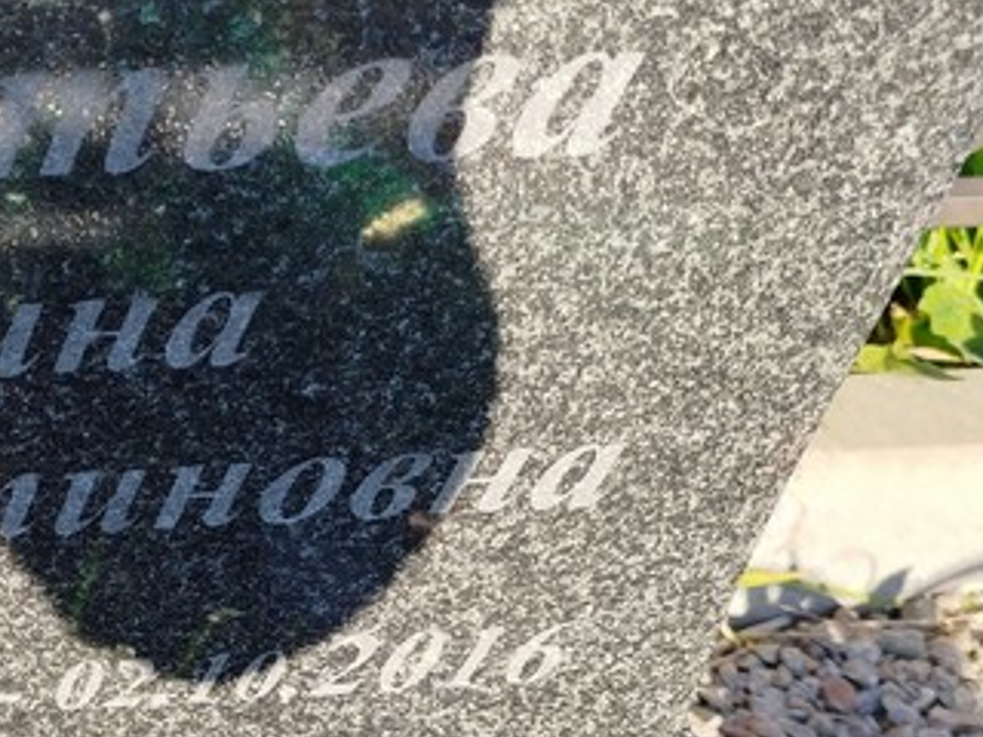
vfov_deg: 24.3
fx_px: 1704
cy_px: 501
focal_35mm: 60
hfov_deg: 29.7
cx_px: -31
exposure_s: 1/367
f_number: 1.7
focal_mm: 5.31
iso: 50
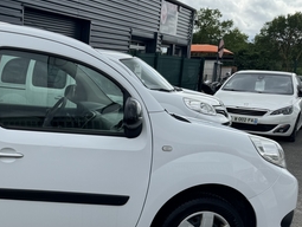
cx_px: 2
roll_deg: -1.5
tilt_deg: -9.1
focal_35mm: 48
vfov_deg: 30.3
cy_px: 132
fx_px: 419
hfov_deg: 35.9
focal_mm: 6.76
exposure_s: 1/2833
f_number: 1.78
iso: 80
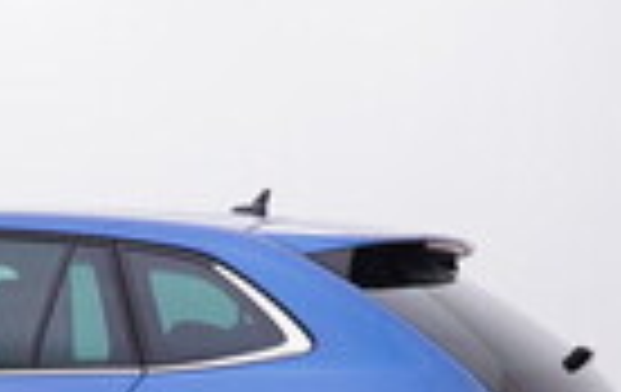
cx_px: -146
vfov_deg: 13.8
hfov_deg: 21.0
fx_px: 1544
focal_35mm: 91
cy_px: 547
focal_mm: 15
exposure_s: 1/80
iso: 200
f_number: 5
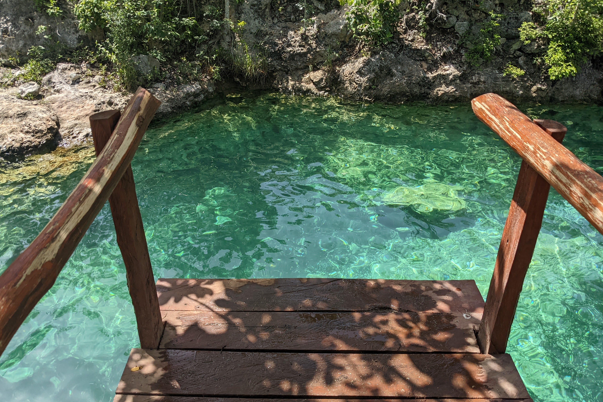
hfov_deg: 63.7
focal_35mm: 29
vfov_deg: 44.9
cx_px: 297
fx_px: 486
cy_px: 189
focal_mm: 4.38
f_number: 1.73
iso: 47
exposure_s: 1/1805
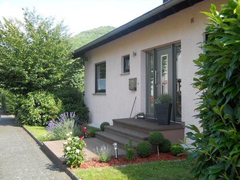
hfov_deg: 45.8
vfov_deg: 35.1
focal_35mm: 41
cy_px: 90
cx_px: 120
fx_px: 284
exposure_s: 1/160
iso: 80
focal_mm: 6.72
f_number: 3.1
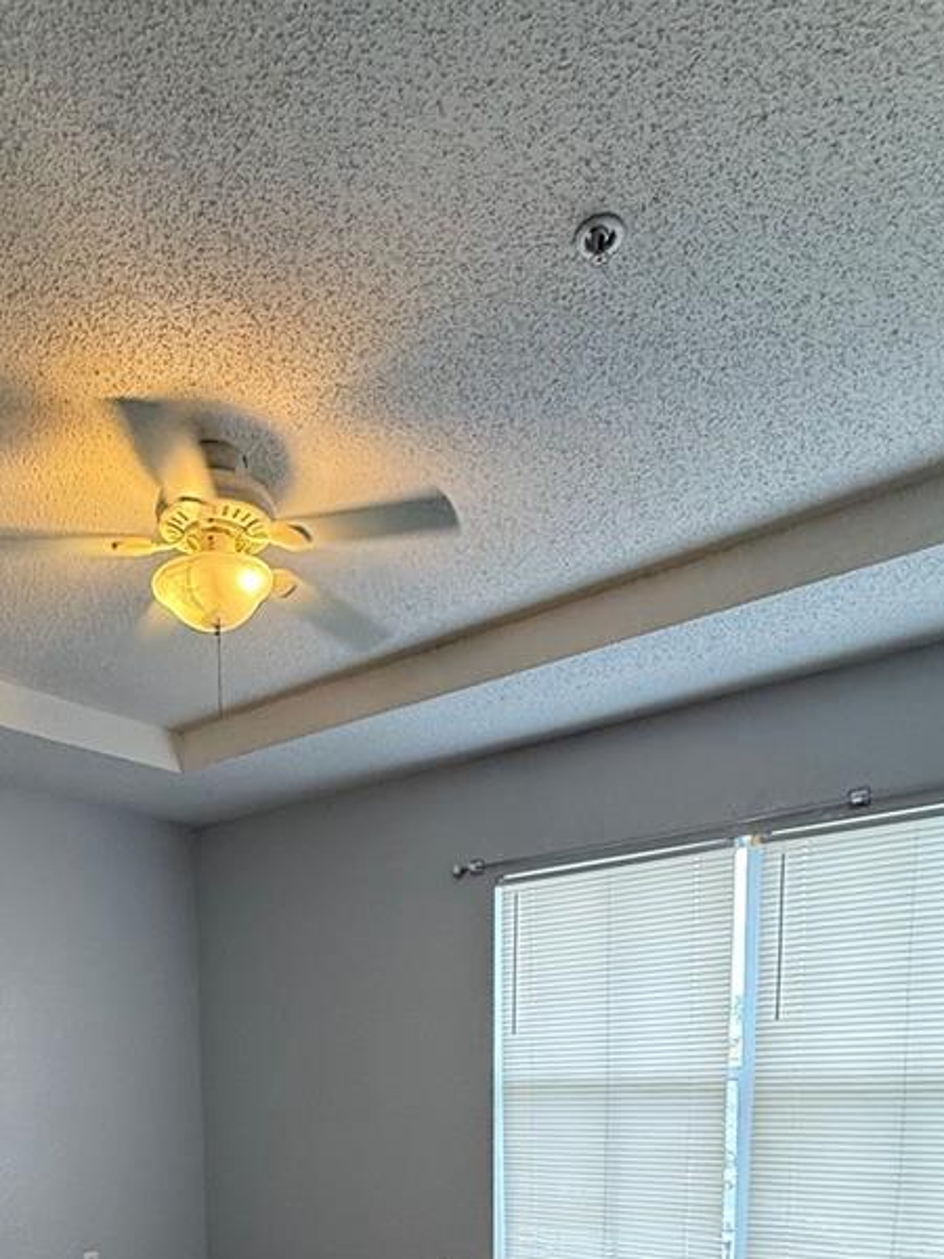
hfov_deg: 49.1
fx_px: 1018
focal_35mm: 28
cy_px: 1190
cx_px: 340
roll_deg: +1.1
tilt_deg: -5.7
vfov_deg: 53.3
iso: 125
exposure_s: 1/120
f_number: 2.2
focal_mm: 2.22
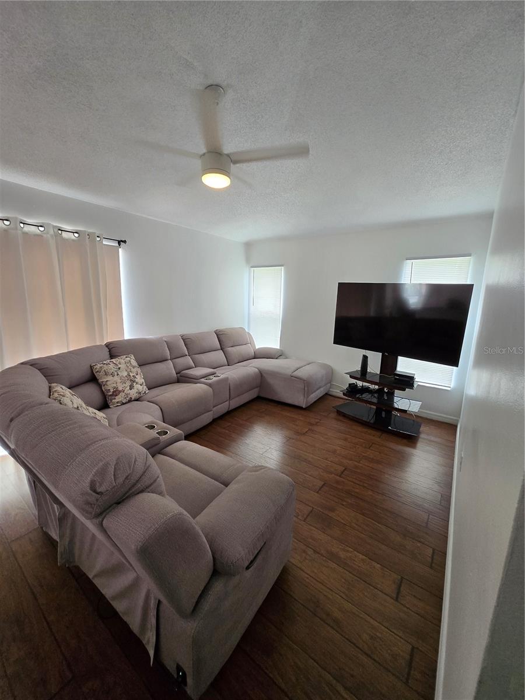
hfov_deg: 89.9
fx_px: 263
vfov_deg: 106.2
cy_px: 350
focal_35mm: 13
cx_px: 262
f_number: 2.2
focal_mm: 1.7
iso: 160
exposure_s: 1/60
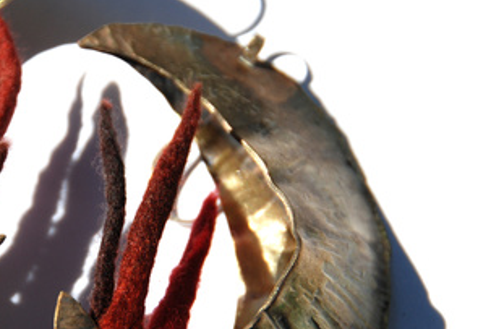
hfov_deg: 4.9
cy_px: 242
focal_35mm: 421
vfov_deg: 3.3
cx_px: 122
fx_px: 5750
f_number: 5.6
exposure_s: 1/1250
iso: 200
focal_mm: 170
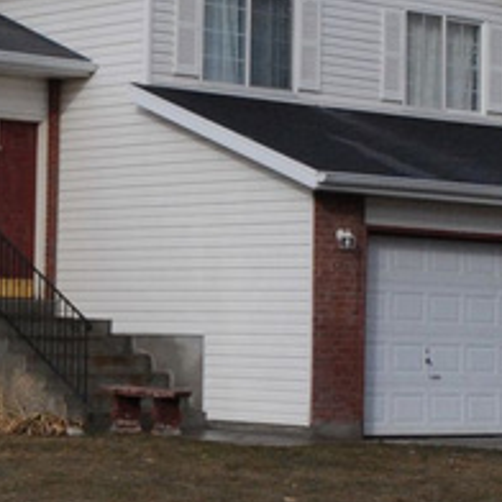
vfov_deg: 13.1
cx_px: -54
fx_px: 2182
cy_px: 266
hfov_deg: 12.9
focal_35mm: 133
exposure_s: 1/1000
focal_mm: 32
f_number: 16
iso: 1250
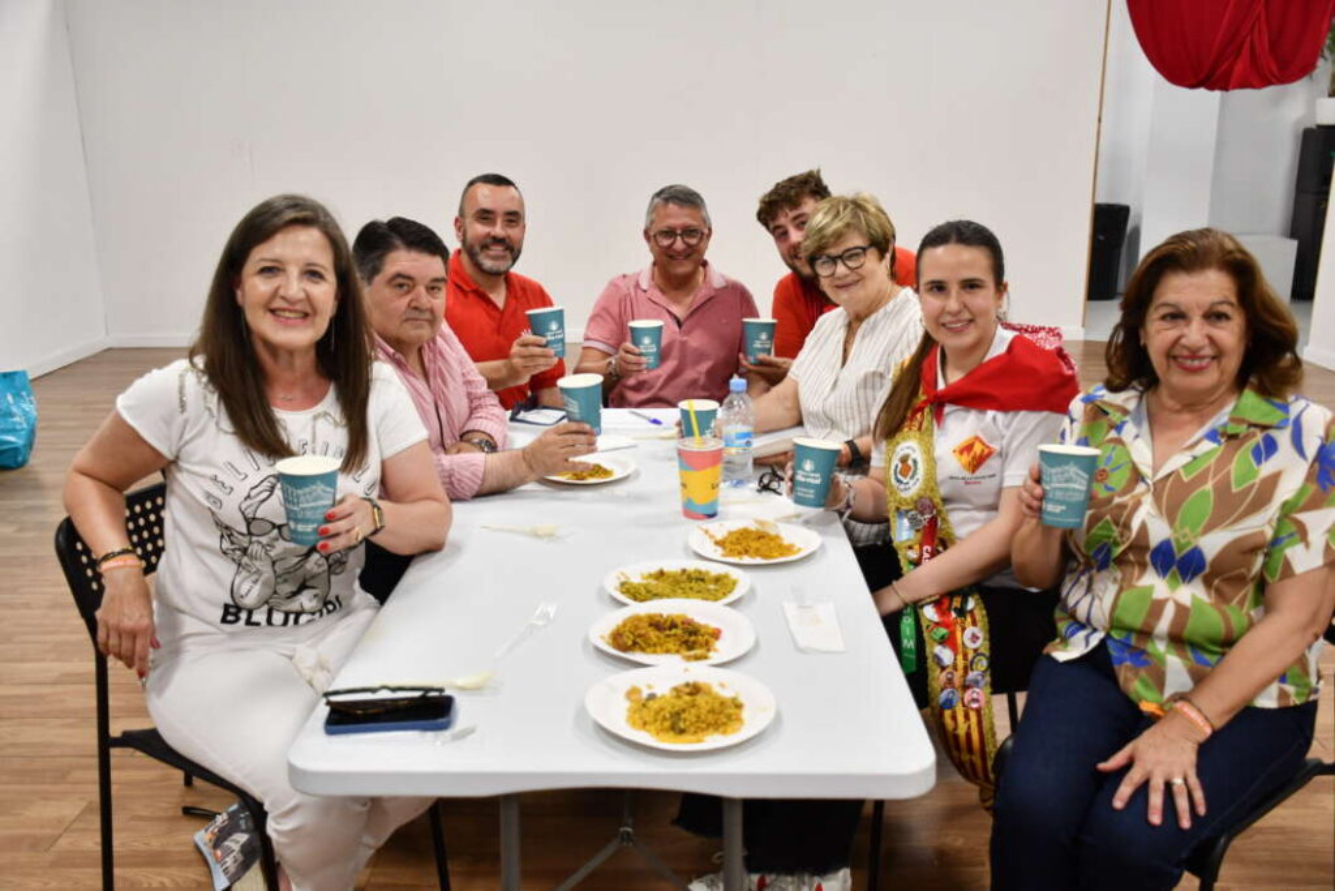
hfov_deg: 55.8
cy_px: 446
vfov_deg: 38.9
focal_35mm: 34
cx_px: 668
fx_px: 1261
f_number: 4
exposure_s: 1/60
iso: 800
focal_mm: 23
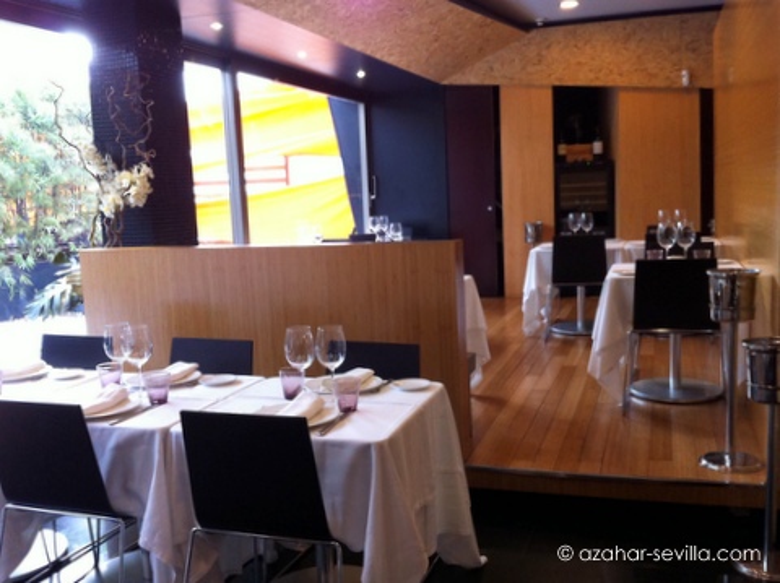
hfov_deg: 52.7
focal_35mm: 35
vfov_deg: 40.6
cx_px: 390
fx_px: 788
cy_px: 292
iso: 200
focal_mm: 3.85
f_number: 2.8
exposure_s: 1/15
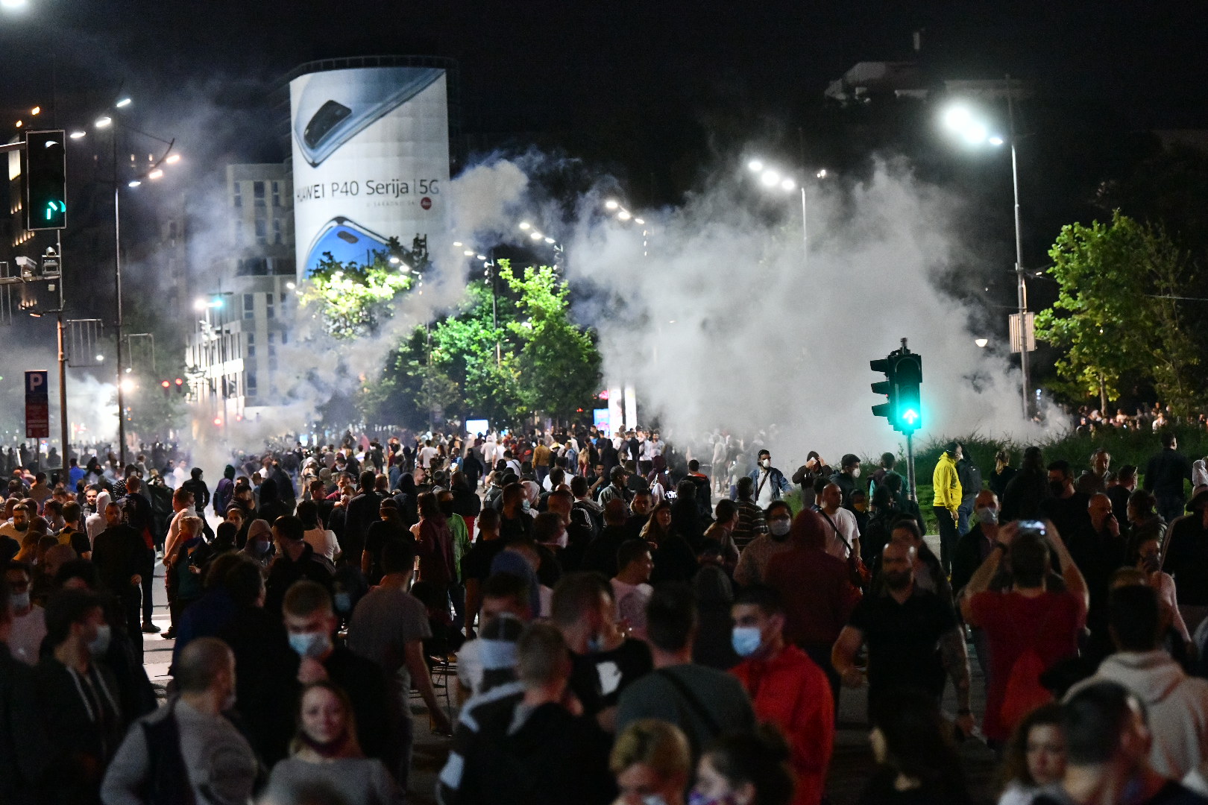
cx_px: 604
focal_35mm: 122
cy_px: 402
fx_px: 4093
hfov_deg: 16.8
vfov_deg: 11.2
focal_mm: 122
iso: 16000
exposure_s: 1/200
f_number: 4
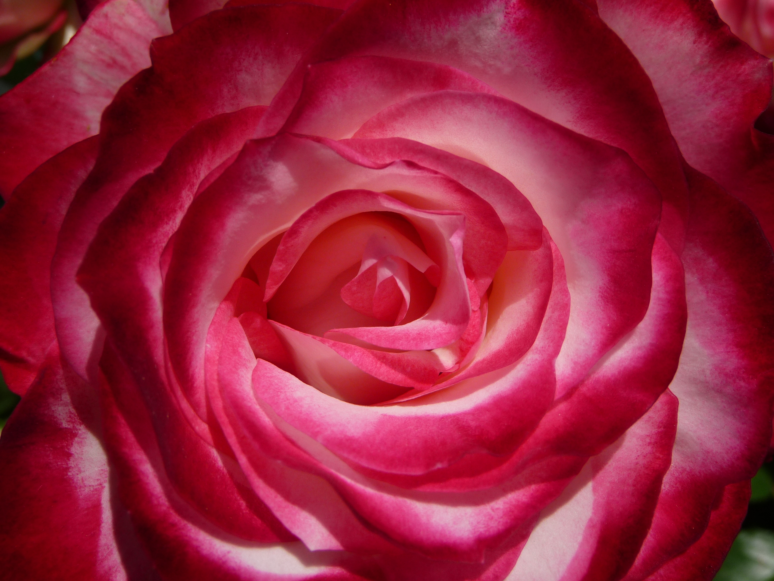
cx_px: 387
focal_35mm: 40
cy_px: 290
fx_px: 894
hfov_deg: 46.8
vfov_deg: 36.0
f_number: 9
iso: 100
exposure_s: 1/400
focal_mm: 6.7
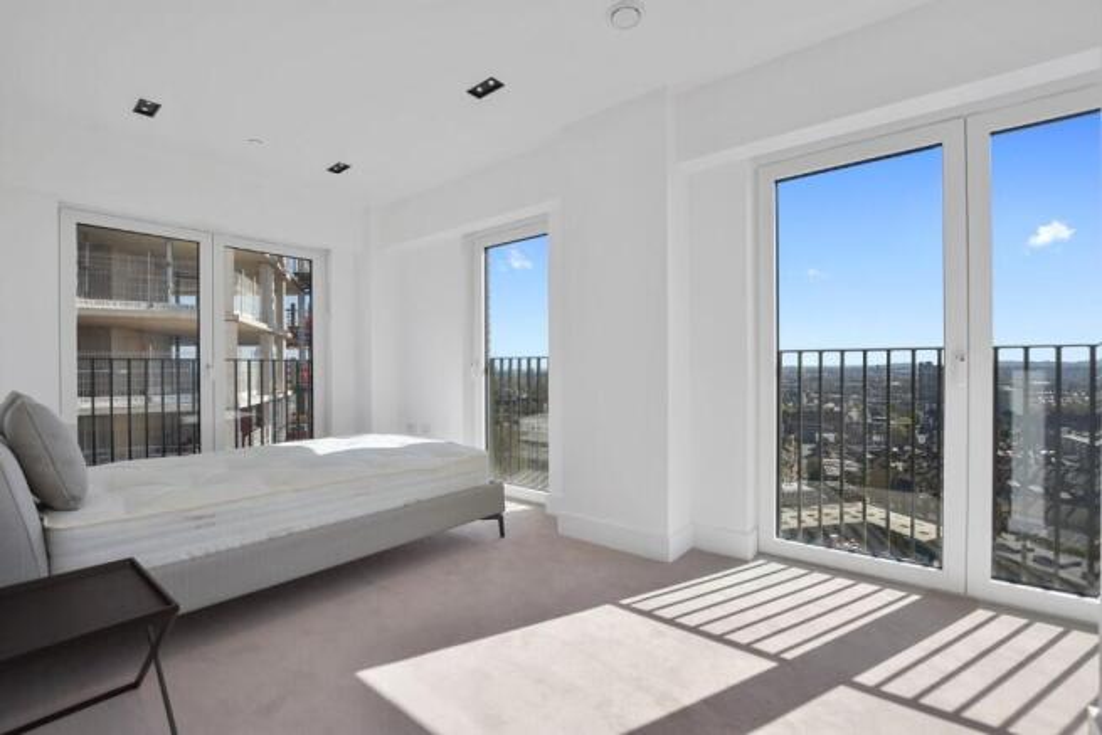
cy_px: 368
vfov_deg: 77.4
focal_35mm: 15
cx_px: 551
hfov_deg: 100.4
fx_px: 459
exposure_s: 1/160
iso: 160
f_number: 5.6
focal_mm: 10
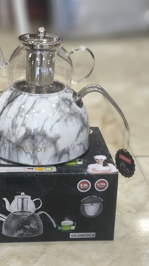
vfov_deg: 29.0
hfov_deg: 16.4
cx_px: 36
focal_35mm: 73
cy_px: 133
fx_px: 513
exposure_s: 1/100
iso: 320
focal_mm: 7.1
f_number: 1.9
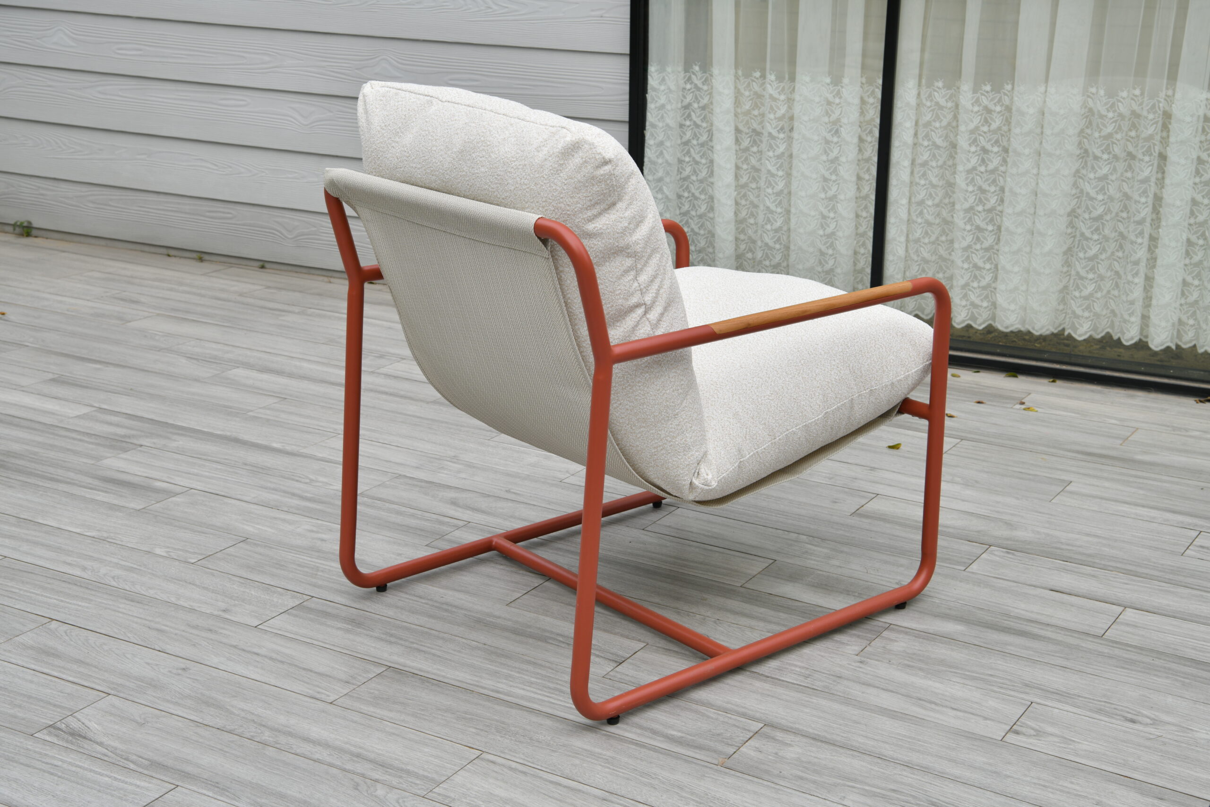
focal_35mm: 50
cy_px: 404
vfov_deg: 27.0
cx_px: 605
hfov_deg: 39.6
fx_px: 1681
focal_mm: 50
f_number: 10
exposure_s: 1/160
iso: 100
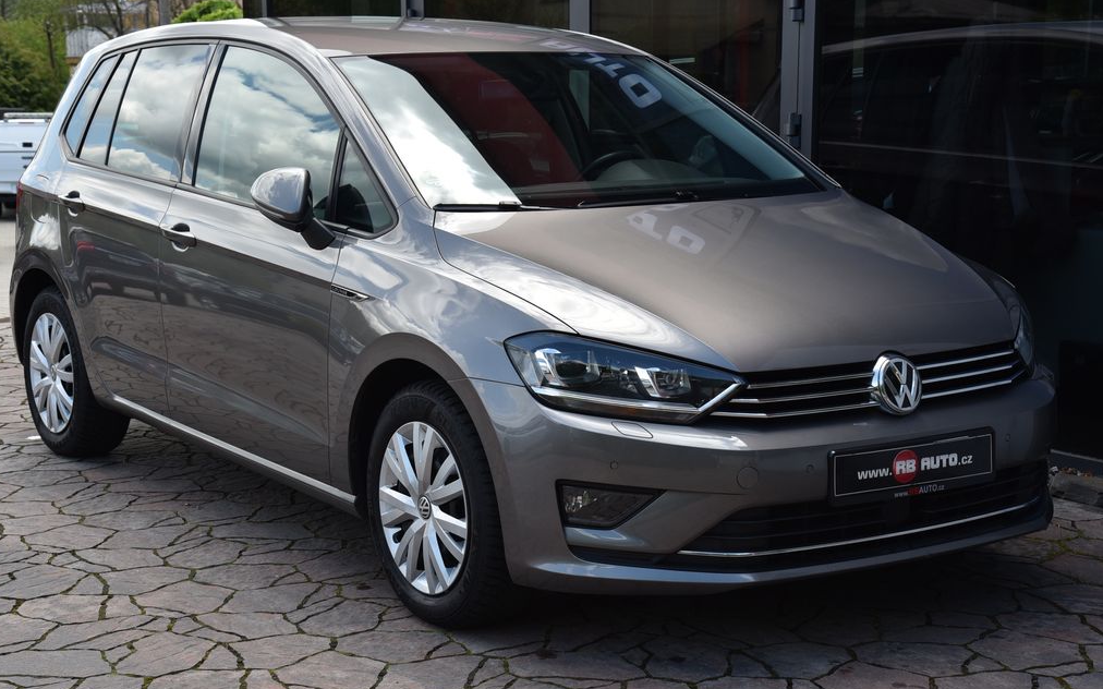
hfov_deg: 32.0
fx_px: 1923
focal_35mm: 64
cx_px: 548
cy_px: 335
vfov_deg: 20.3
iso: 500
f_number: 9
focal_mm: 62
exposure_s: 1/320
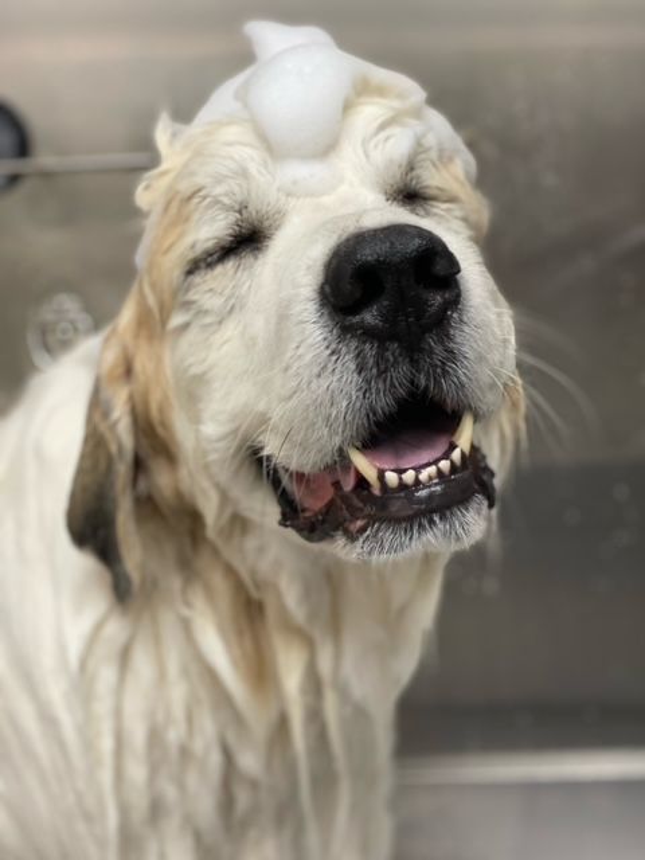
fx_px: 1292
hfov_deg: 28.0
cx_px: 322
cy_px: 430
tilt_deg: -10.8
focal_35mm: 52
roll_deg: +2.5
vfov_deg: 36.8
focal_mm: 6
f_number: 2
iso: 125
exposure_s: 1/60
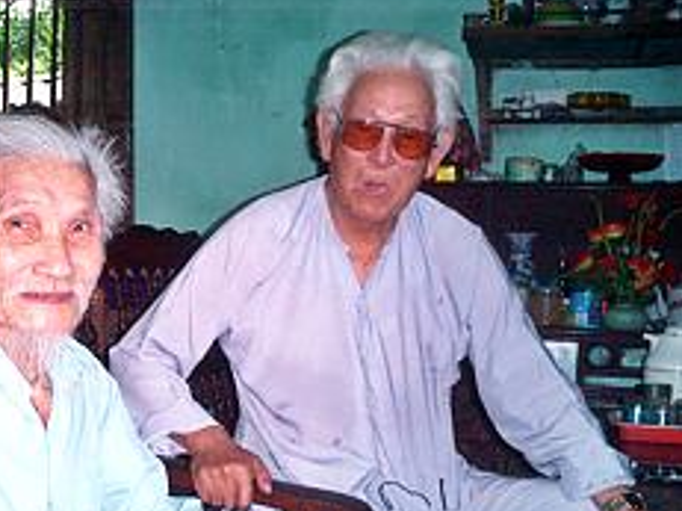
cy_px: 322
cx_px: 198
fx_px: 1044
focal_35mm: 53
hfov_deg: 35.6
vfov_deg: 27.4
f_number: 4.2
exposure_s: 1/40
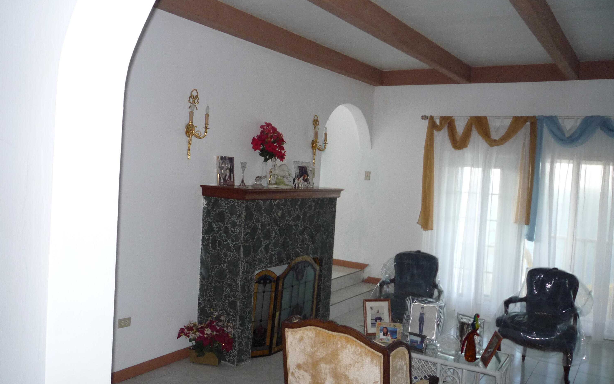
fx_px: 535
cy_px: 184
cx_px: 308
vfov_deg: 39.4
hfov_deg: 59.7
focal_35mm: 32
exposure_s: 1/30
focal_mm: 5.2
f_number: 3.3
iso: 160
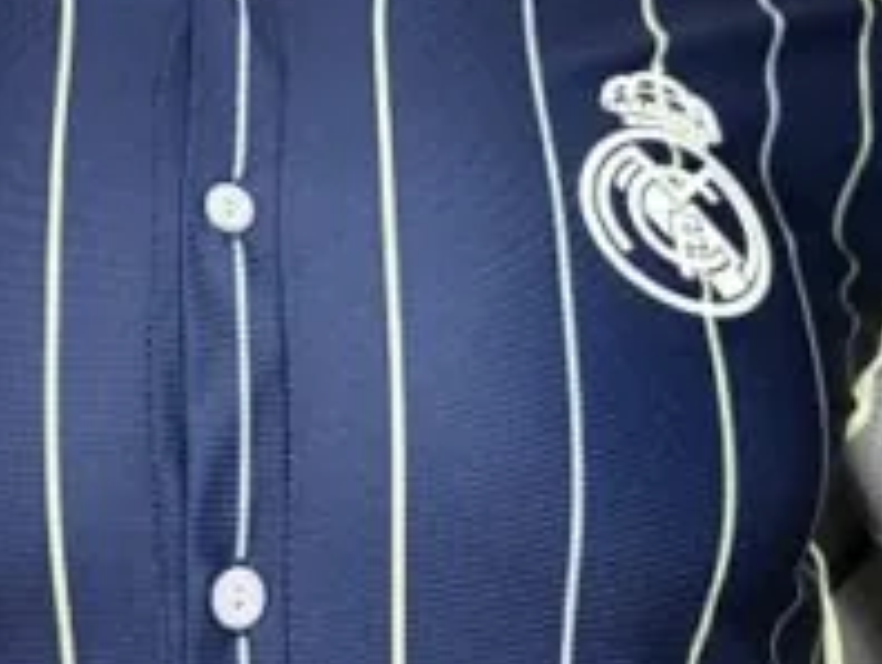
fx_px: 1173
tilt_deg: +8.8
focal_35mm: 46
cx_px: 249
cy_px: 172
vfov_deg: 31.1
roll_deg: +0.5
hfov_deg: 40.3
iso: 125
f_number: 1.78
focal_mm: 6.76
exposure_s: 1/50
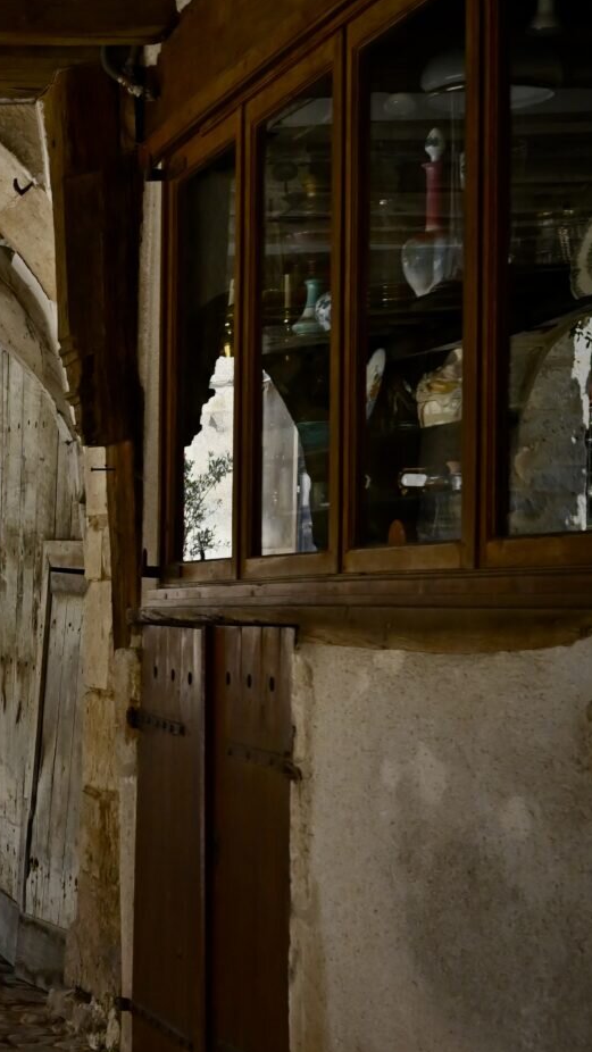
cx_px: -466
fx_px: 2121
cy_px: 608
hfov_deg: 14.1
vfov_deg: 27.8
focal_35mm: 76
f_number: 6.3
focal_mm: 35
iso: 2000
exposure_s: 1/1250
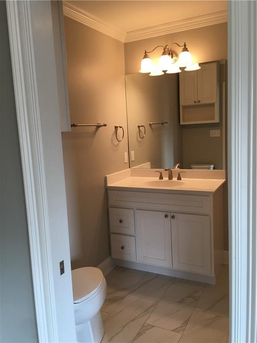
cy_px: 172
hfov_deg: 48.2
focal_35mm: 29
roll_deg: +2.3
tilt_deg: -5.9
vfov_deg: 61.7
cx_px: 128
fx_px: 287
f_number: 2.2
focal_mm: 4.15
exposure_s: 1/30
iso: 25
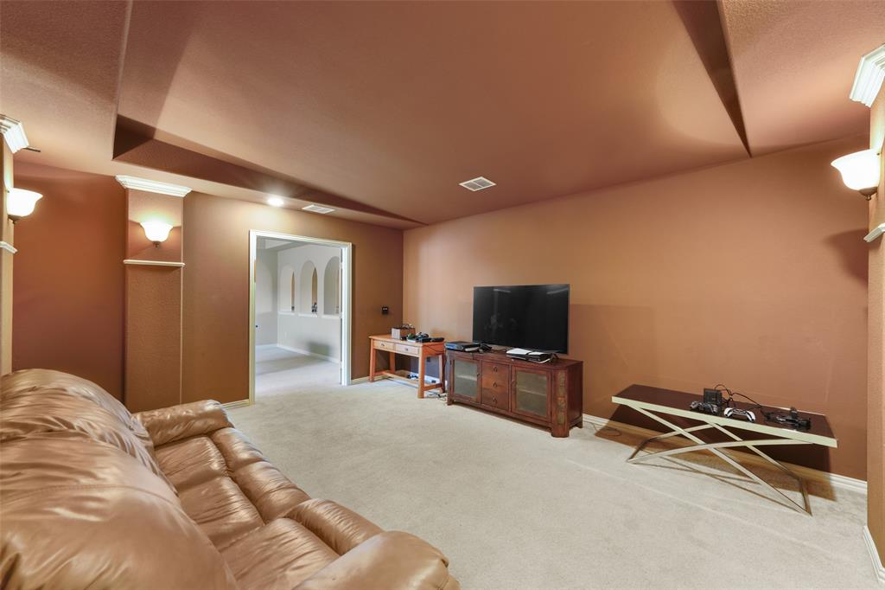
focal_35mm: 14
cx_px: 442
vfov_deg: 81.2
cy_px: 295
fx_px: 344
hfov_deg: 104.3
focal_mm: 14
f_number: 9
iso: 640
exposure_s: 4
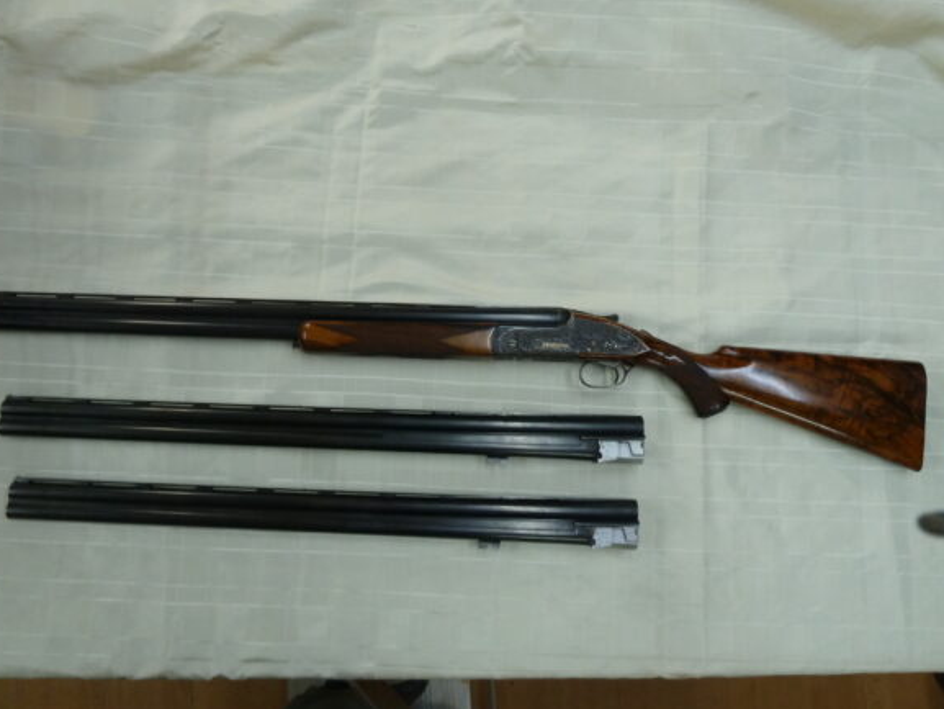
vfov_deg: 53.1
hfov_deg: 67.3
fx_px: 709
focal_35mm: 26
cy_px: 354
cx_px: 468
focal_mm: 4.1
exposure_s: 1/30
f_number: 3.3
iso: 200
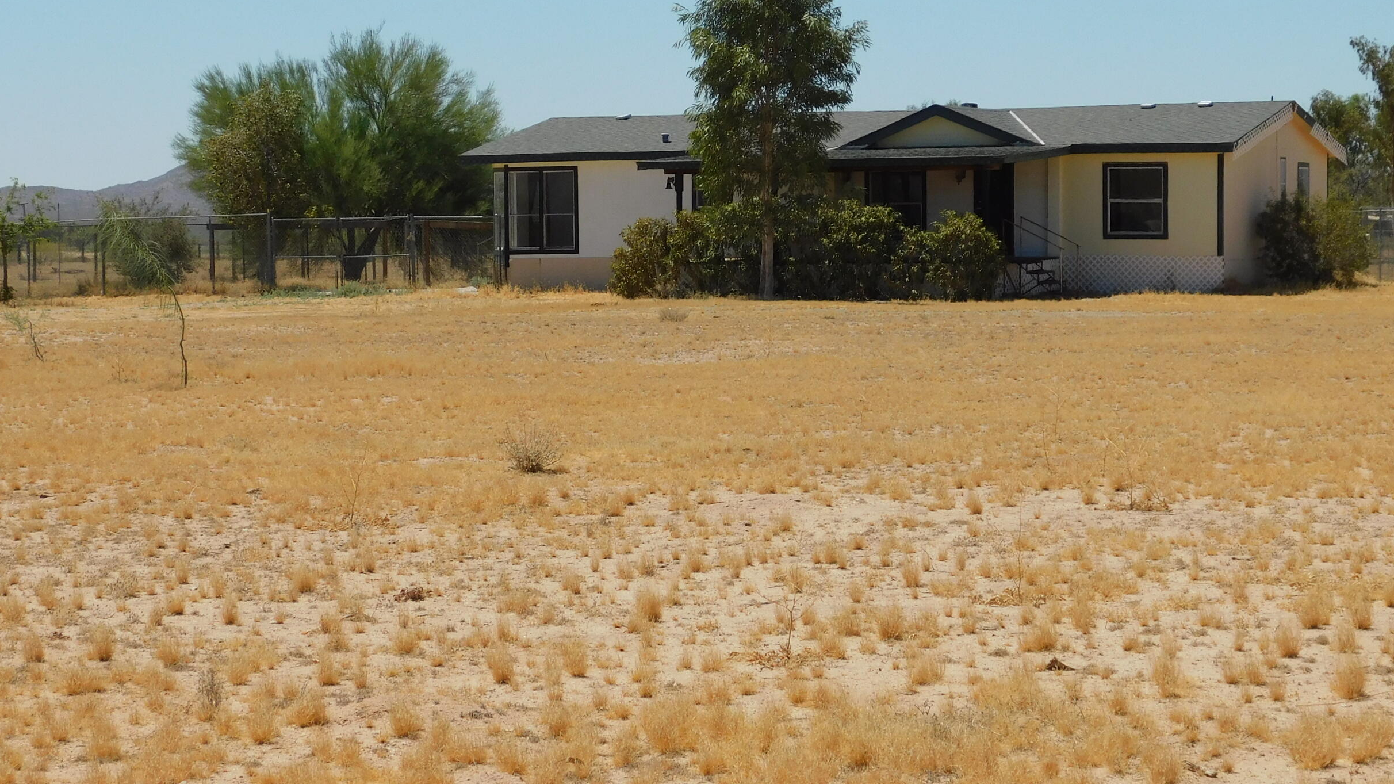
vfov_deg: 13.6
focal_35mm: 89
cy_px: 414
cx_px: 767
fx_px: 3289
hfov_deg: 23.9
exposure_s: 1/400
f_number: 8.4
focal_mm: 11.7
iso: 125
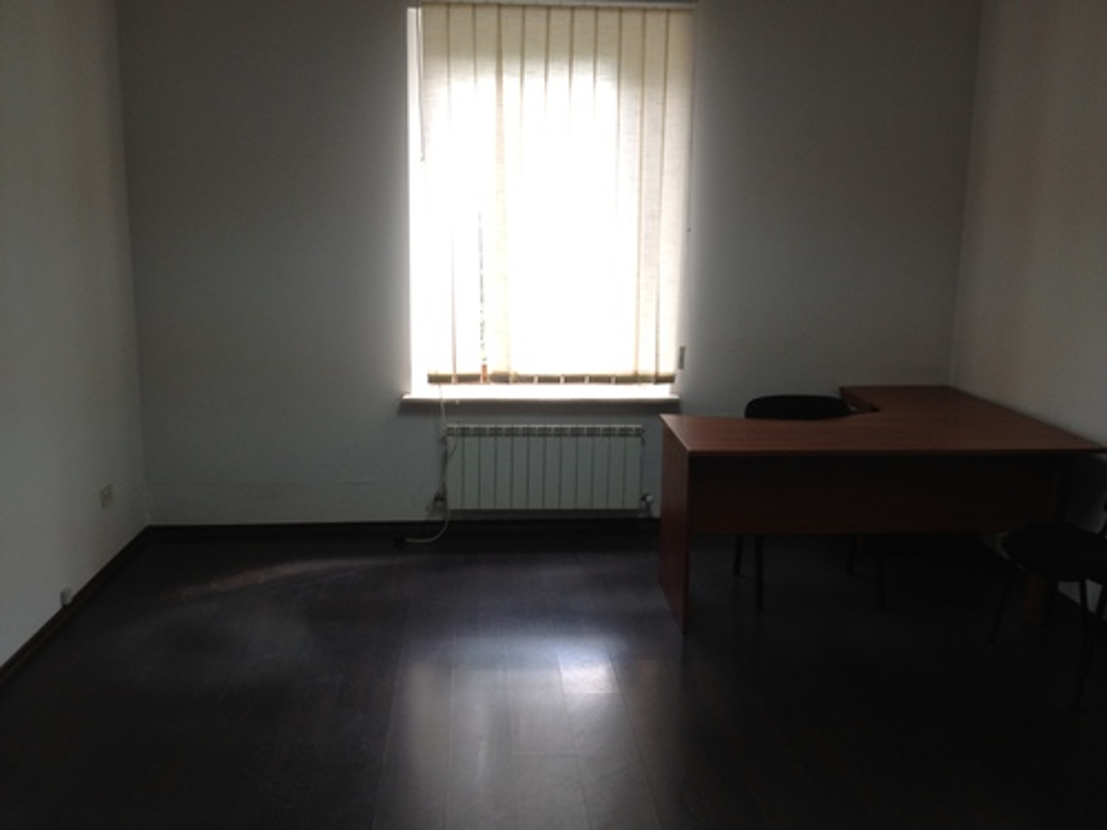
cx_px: 554
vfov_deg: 40.7
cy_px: 415
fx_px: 1119
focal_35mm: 35
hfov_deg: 52.6
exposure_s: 1/40
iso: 80
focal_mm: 4.28
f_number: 2.4
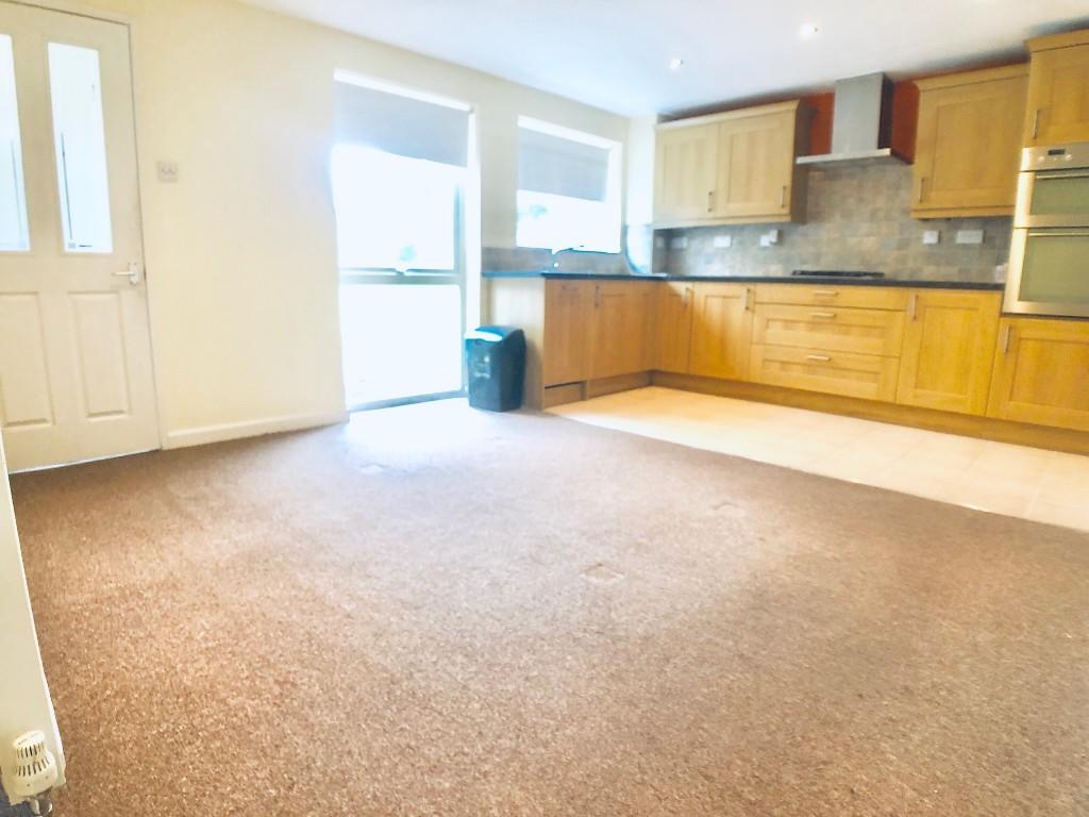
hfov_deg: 63.4
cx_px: 544
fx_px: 881
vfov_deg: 49.7
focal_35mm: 28
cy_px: 408
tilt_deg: -11.9
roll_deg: +0.6
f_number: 1.8
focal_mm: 3.99
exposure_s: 1/17
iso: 50
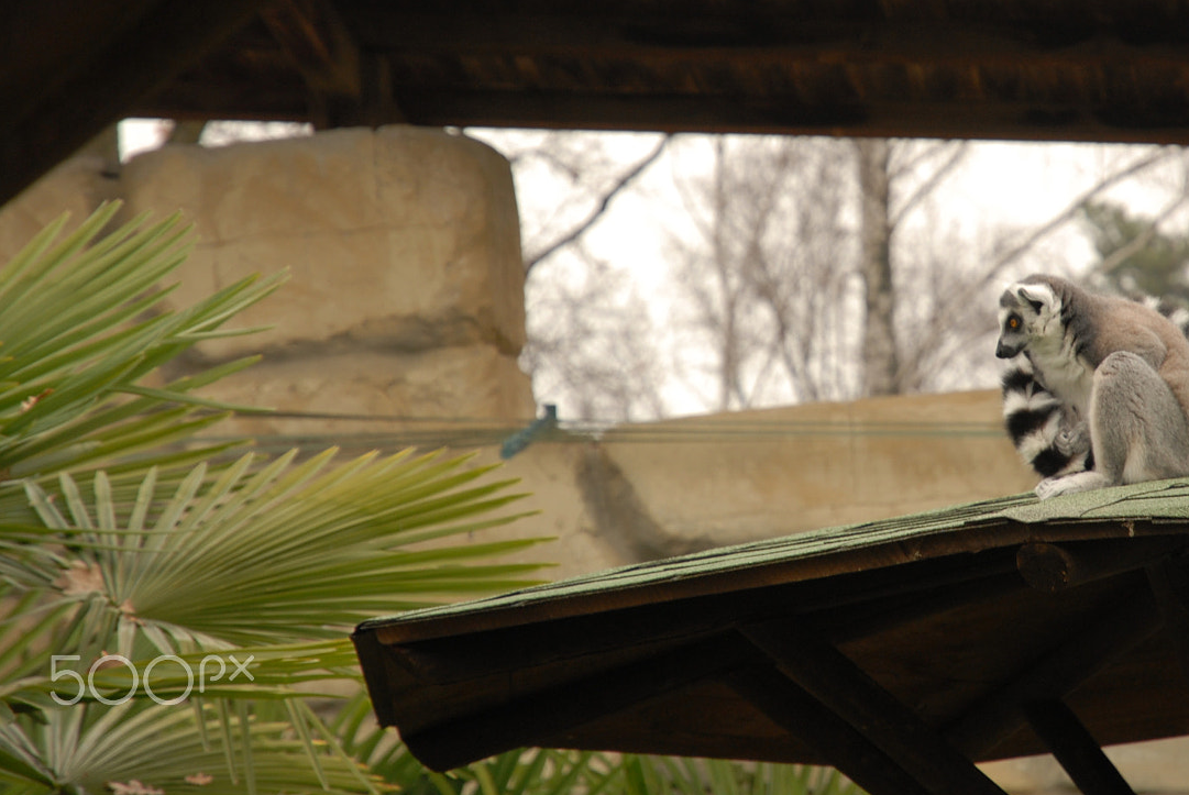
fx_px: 6239
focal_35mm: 189
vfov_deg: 7.3
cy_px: 236
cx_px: 861
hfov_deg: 10.9
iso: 200
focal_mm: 85
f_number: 5.6
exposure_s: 1/80
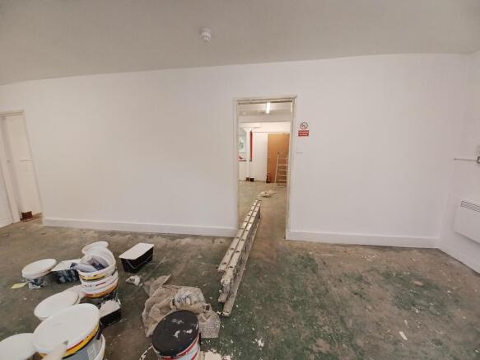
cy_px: 180
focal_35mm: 13
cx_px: 240
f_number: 2.2
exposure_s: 1/100
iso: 64
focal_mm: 1.42
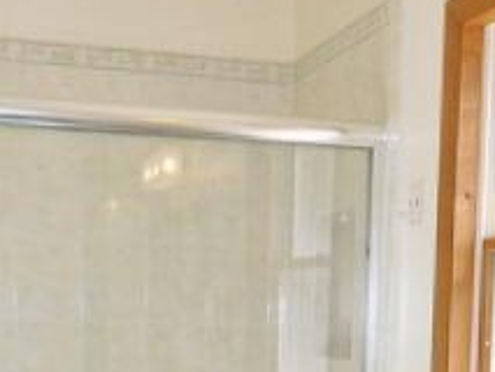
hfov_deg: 26.0
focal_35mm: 75
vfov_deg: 18.3
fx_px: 1073
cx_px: 260
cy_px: 491
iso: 125
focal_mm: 4.5
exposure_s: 1/125
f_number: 3.4
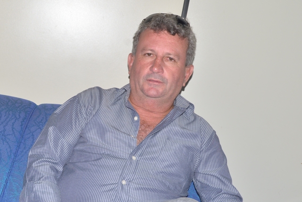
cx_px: 151
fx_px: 327
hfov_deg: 49.5
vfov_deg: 34.2
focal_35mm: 39
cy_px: 101
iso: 200
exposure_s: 1/200
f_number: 7.1
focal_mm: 26
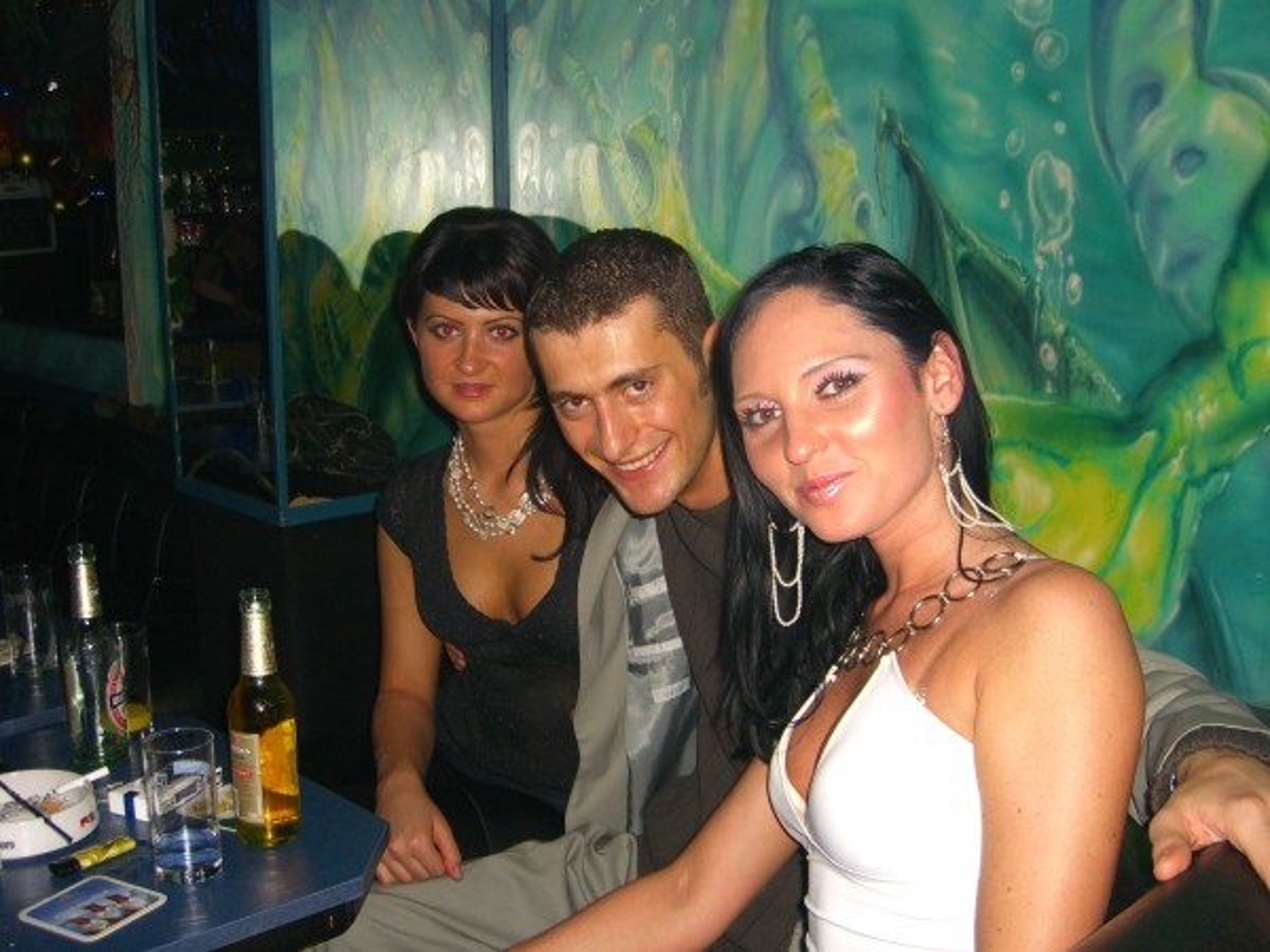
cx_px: 635
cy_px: 476
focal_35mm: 38
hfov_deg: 49.0
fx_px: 1394
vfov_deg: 37.7
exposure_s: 1/60
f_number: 2.8
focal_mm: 7.9
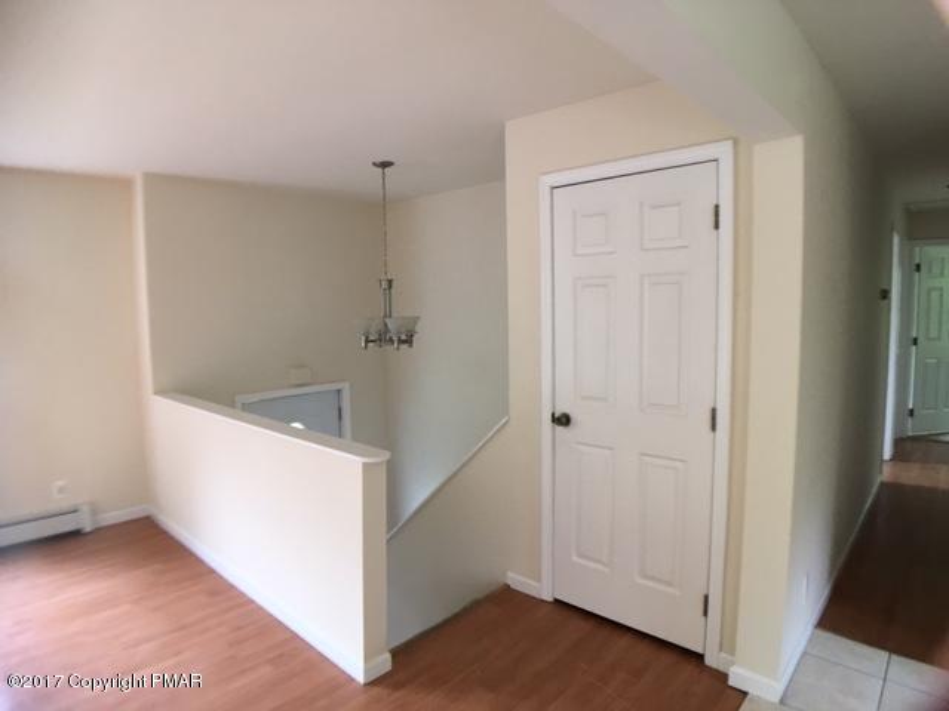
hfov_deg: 61.7
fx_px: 795
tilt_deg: -2.8
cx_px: 474
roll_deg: +0.5
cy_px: 356
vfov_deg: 48.2
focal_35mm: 29
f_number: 2.2
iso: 40
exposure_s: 1/30
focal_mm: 4.15
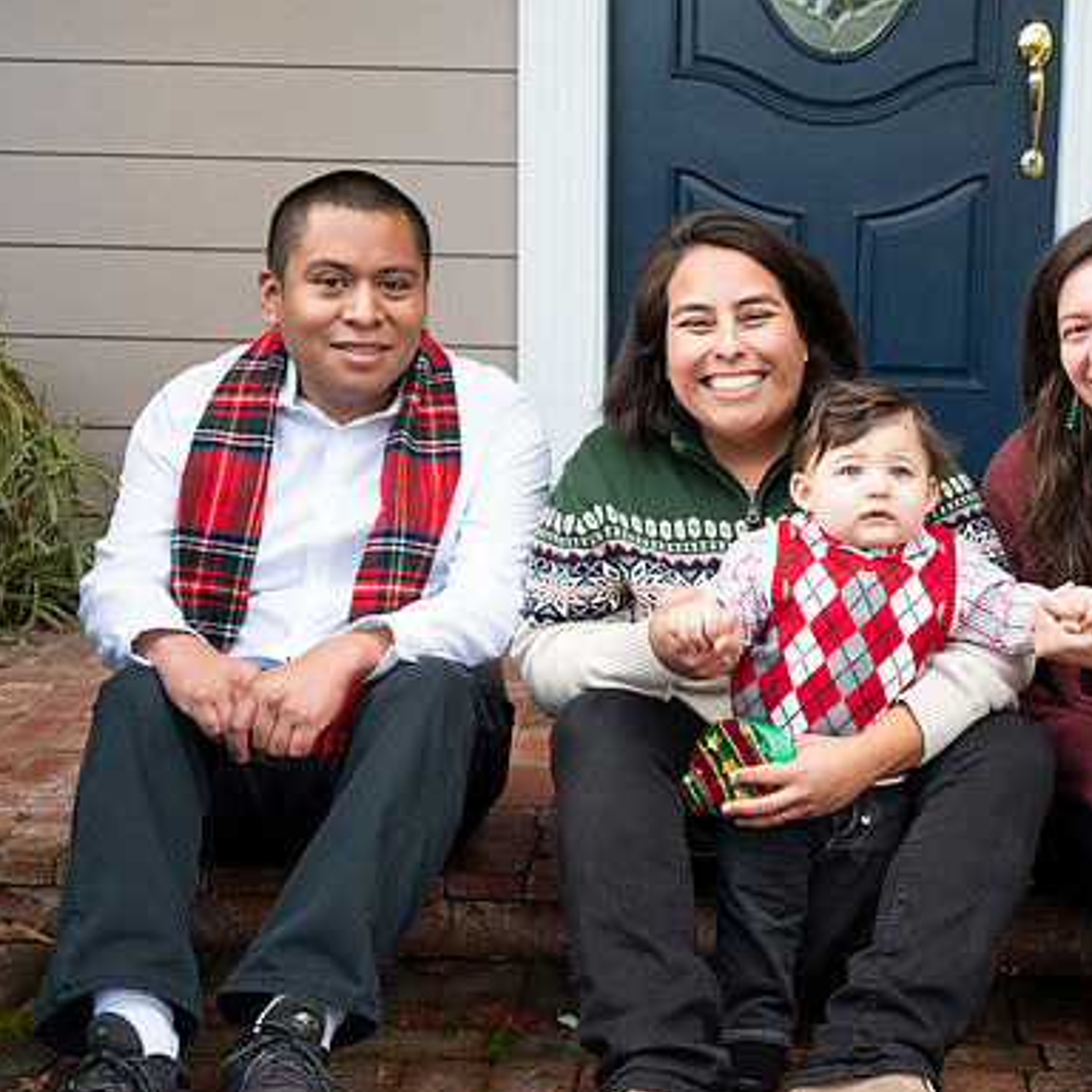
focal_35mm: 59
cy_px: 547
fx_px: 2106
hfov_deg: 28.8
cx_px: 768
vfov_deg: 29.1
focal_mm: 46
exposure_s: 1/160
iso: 400
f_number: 5.3
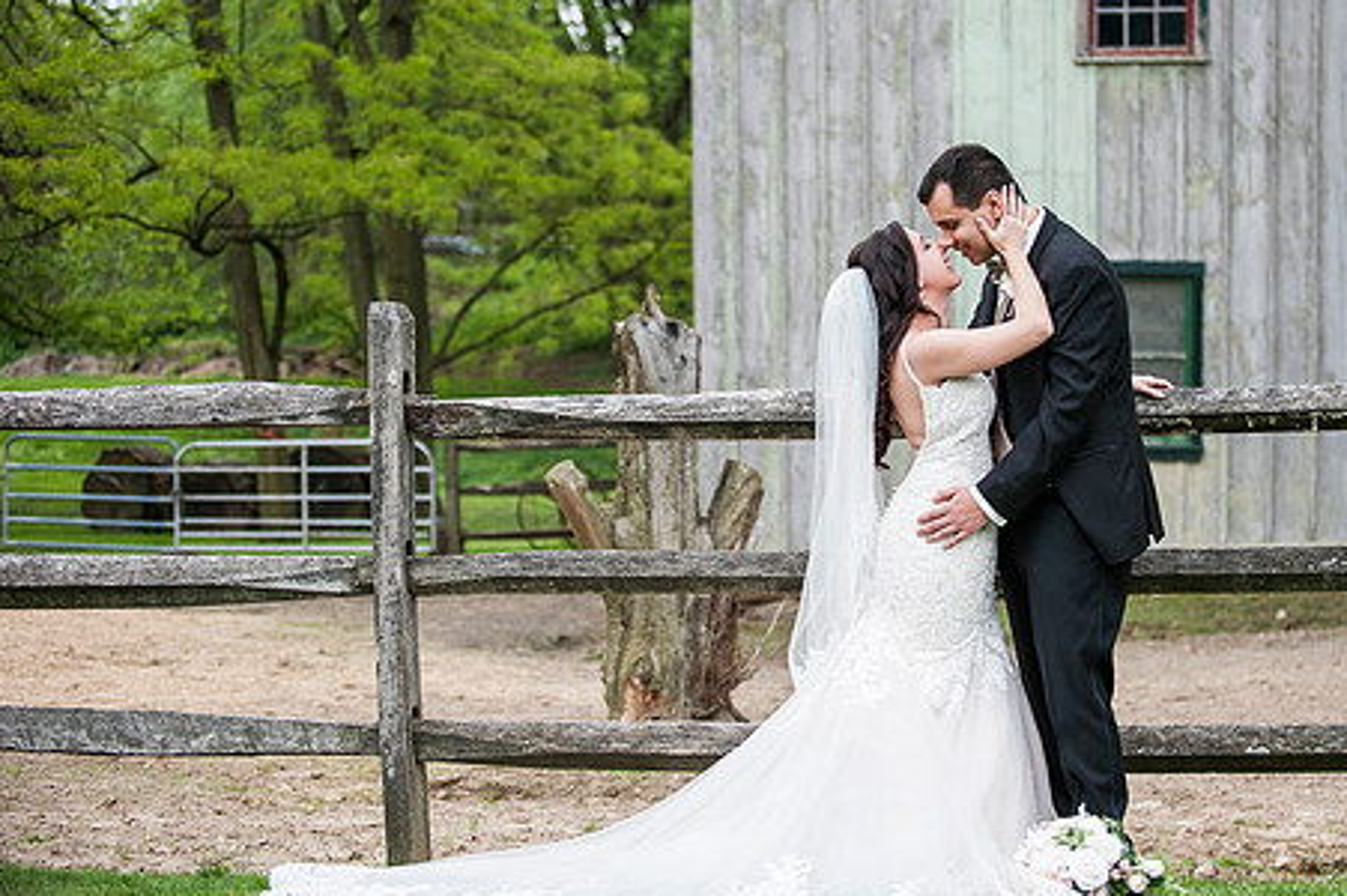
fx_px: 3365
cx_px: 854
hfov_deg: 22.6
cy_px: 355
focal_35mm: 90
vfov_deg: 15.2
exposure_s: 1/3200
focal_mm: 70
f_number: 2.8
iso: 800
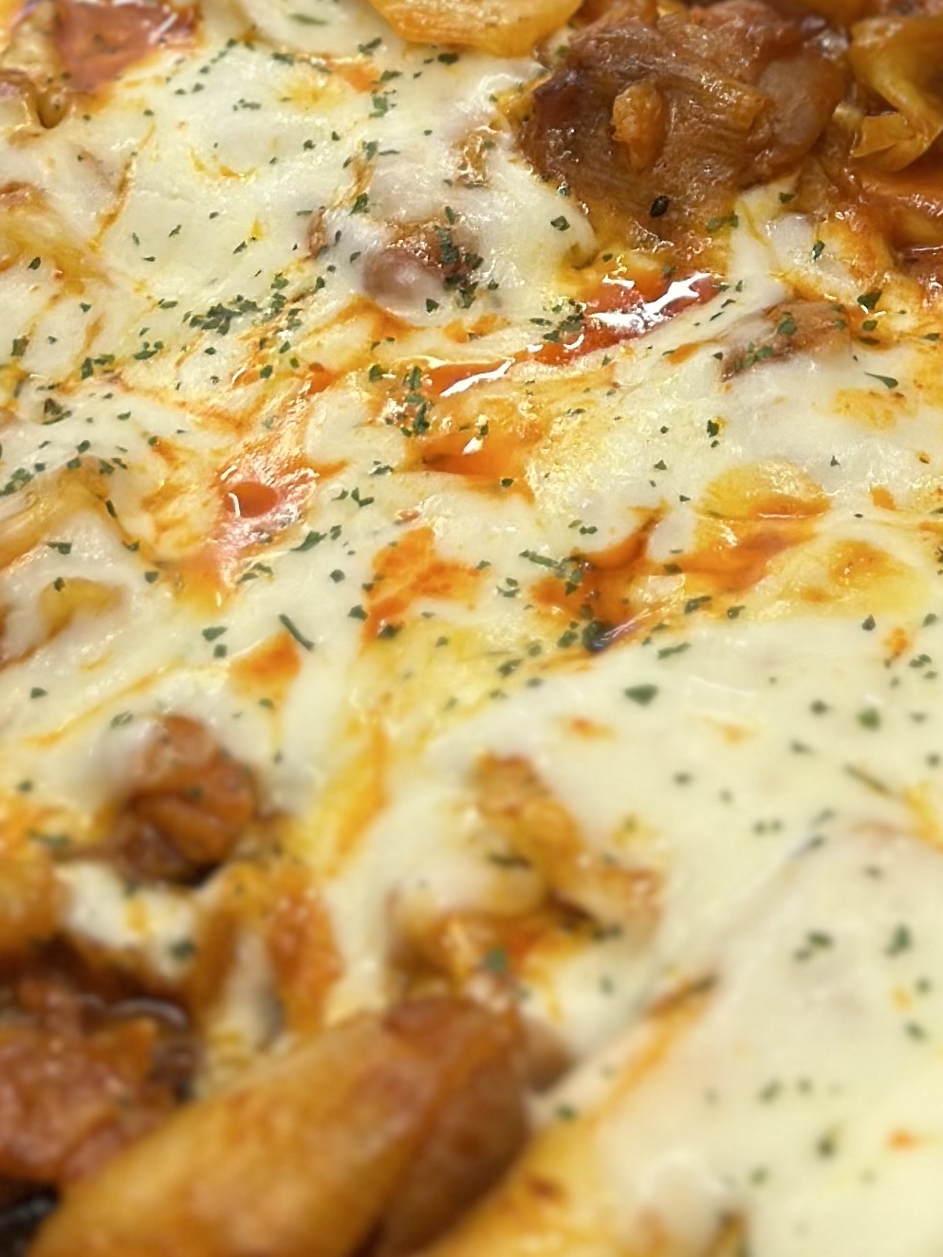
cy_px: -451
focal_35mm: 146
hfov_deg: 10.0
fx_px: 5305
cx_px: 1240
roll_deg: +2.1
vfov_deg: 13.0
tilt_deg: -34.5
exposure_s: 1/170
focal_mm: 6.86
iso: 125
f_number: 1.78
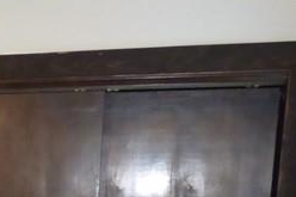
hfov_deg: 19.9
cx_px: -167
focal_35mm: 86
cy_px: 296
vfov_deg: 14.7
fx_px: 707
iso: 640
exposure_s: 1/60
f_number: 2.8
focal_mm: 3.58
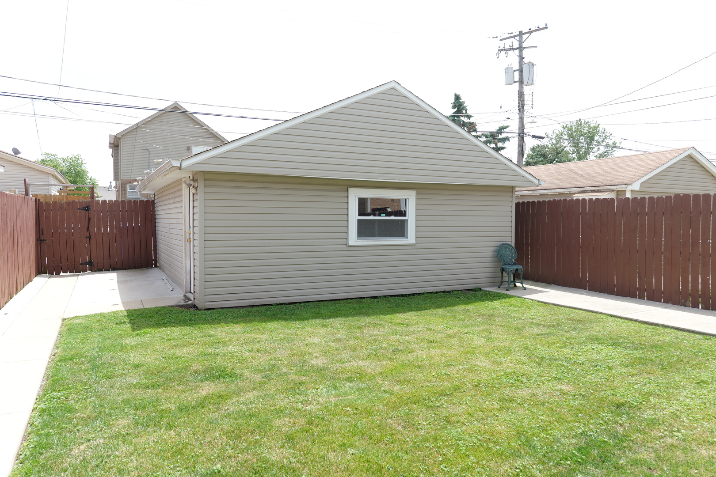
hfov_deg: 73.7
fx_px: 477
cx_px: 358
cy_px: 238
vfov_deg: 53.1
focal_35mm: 24
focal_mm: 24
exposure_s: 1/160
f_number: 5.6
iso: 100
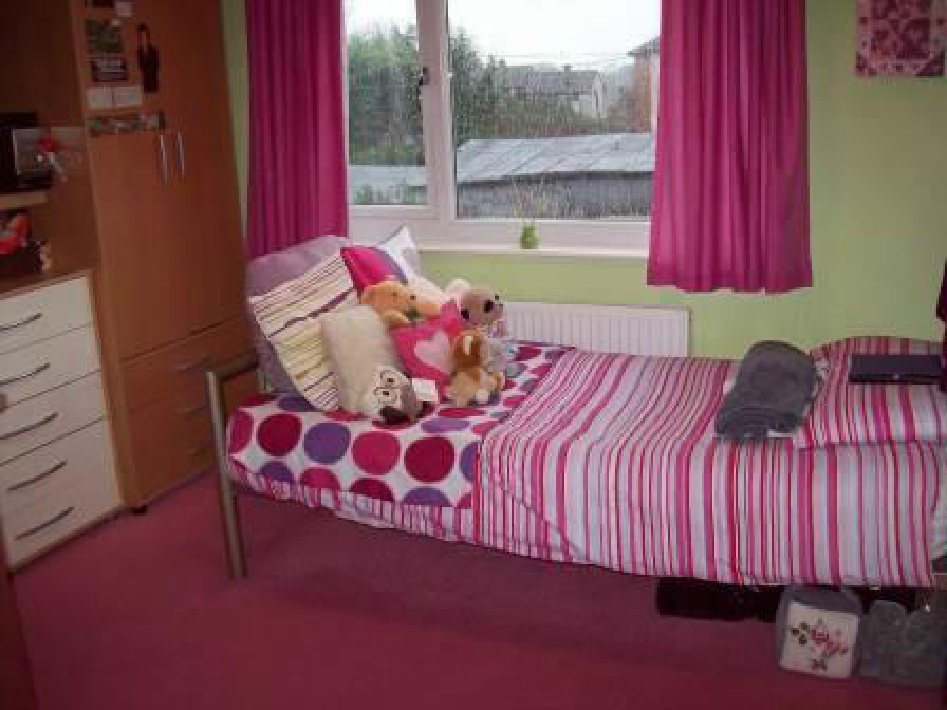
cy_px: 355
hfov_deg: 51.4
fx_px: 985
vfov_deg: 39.7
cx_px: 474
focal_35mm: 36
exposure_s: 1/64
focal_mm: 6
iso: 200
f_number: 2.7
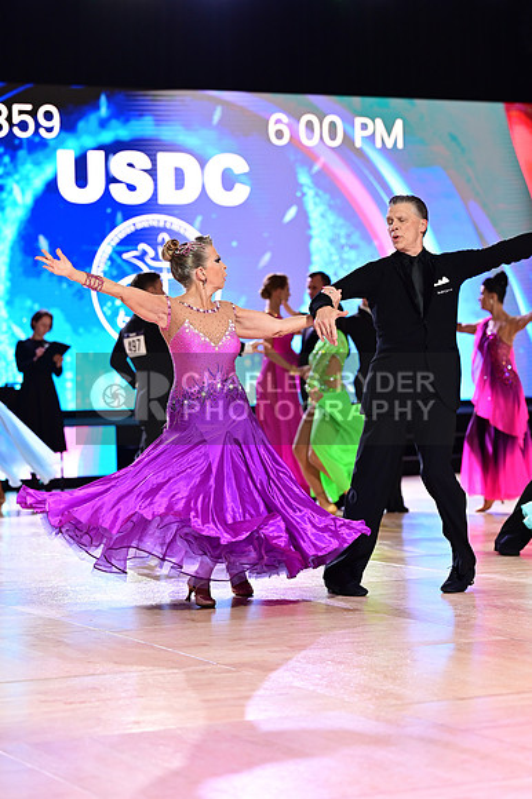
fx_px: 2064
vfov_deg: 21.9
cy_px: 400
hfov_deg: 14.7
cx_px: 266
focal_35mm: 93
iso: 1600
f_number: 2.8
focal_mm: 93
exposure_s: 1/400
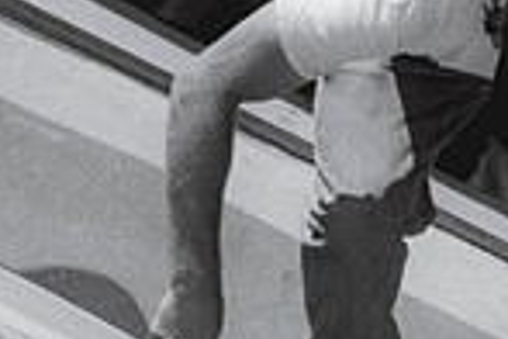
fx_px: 11260
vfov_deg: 1.7
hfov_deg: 2.6
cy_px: 247
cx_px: 391
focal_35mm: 798
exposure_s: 1/2000
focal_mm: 135
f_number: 5.6
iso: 220
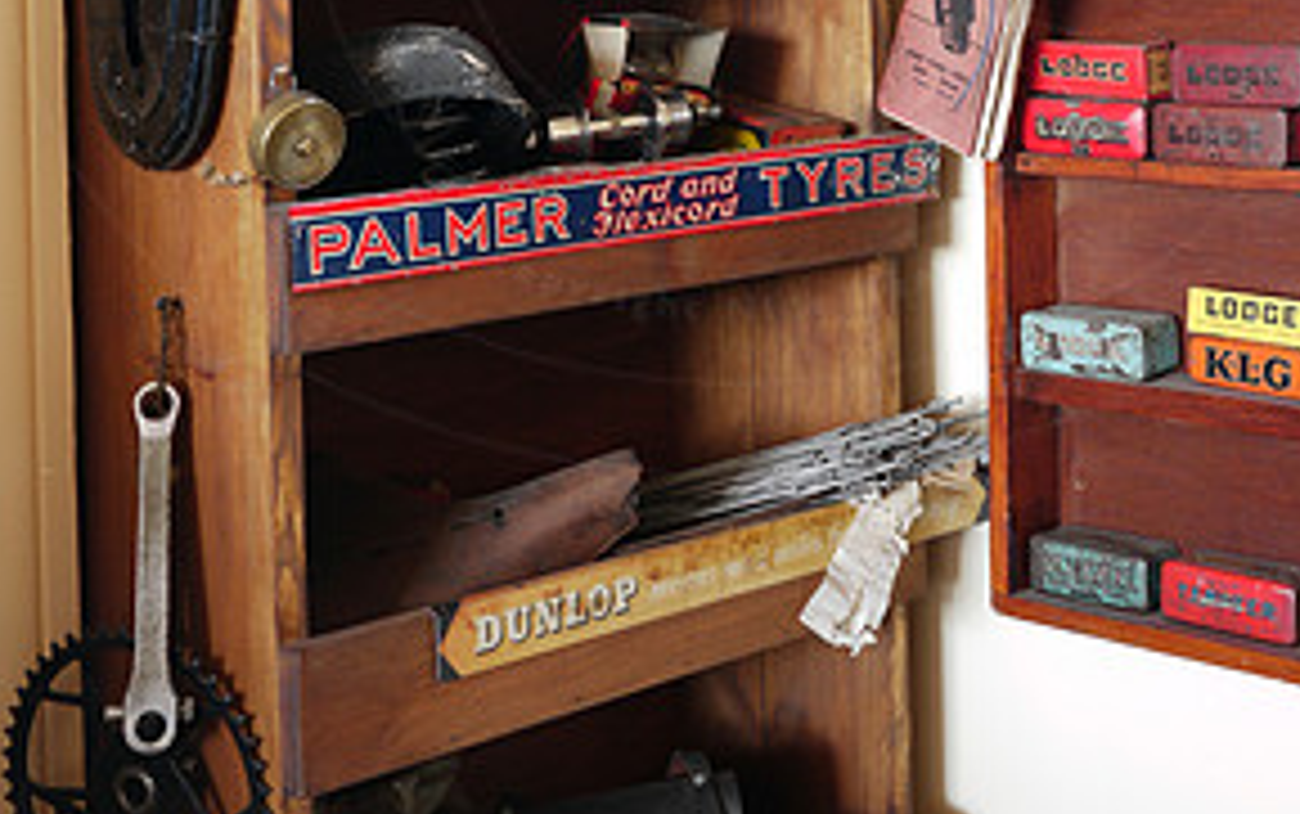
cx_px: 740
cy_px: -76
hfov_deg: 31.0
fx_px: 2340
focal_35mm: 66
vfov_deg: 19.0
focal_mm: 20
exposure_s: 1
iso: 100
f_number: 8
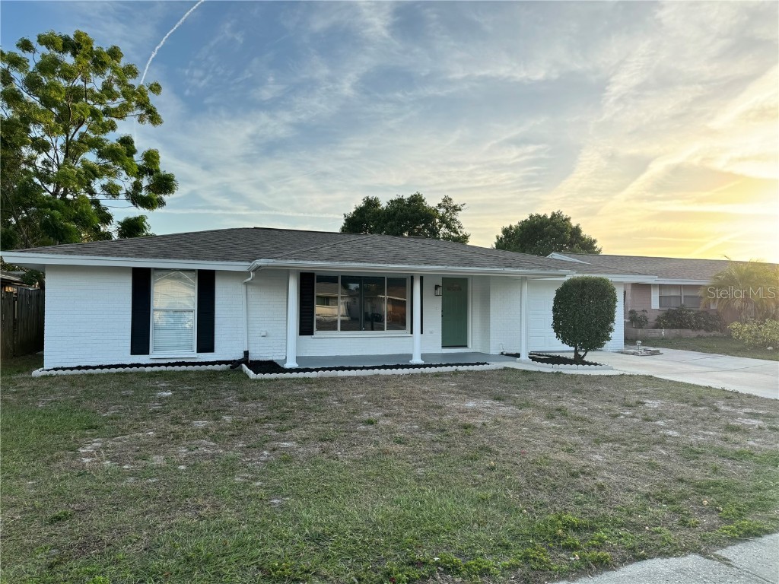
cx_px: 390
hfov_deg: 71.6
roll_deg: -0.3
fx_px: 540
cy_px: 292
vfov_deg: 56.8
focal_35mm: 24
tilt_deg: +0.7
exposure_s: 1/604
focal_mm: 6.86
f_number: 1.78
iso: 80
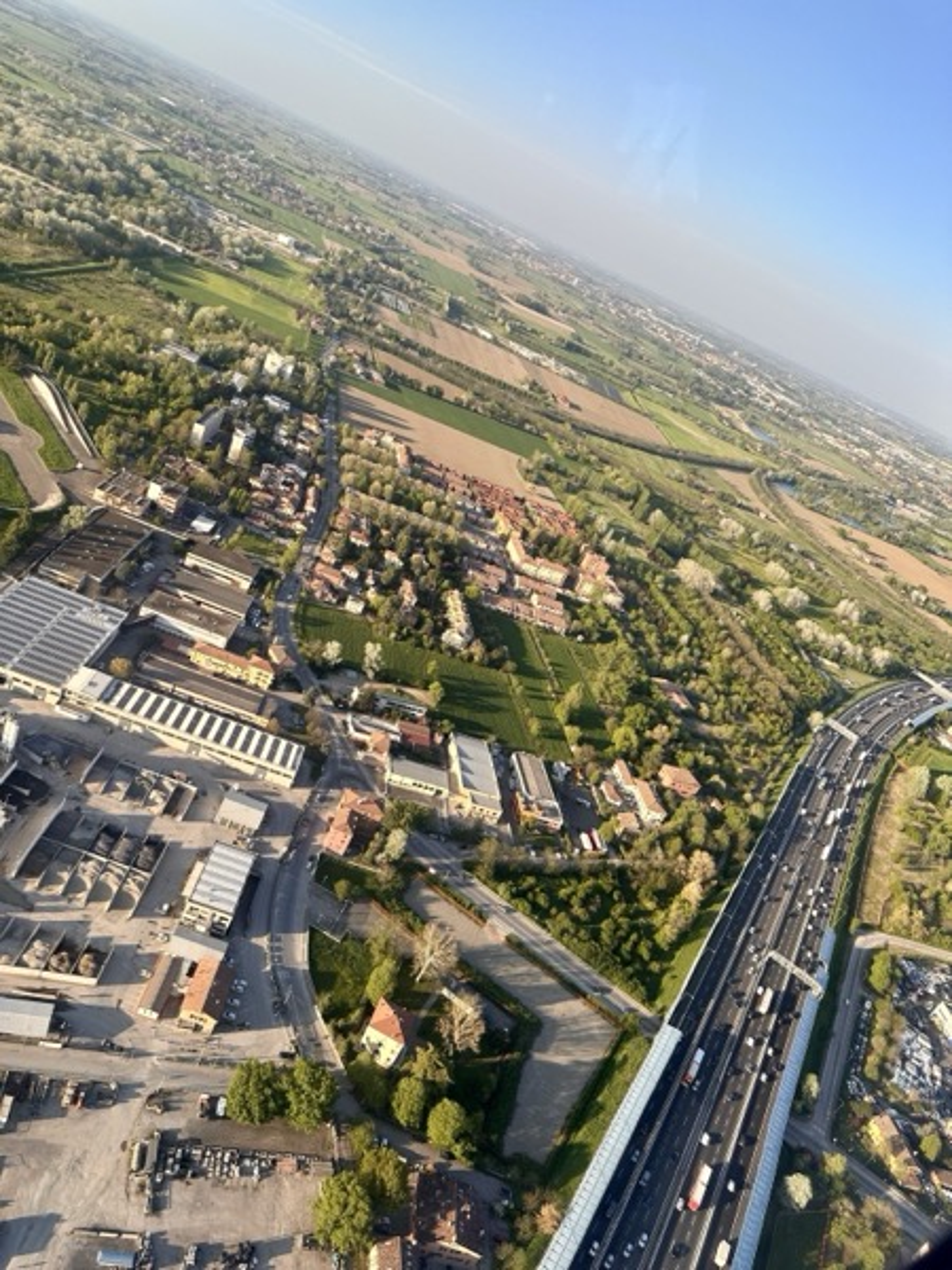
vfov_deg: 71.6
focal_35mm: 24
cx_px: 476
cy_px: 635
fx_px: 880
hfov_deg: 56.8
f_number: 1.78
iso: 80
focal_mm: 6.86
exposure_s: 1/1072
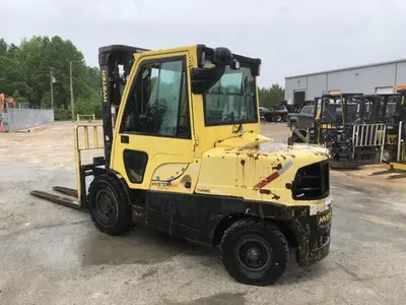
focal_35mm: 28
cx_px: 203
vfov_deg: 49.7
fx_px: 328
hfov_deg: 63.4
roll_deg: +0.2
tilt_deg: -6.2
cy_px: 152
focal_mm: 4
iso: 20
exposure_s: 1/813
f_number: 1.8
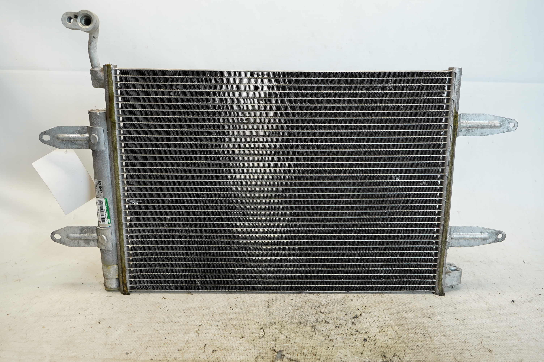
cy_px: 181
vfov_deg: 38.8
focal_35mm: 34
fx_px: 513
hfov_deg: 55.8
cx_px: 272
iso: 640
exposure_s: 1/160
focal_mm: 23
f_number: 4
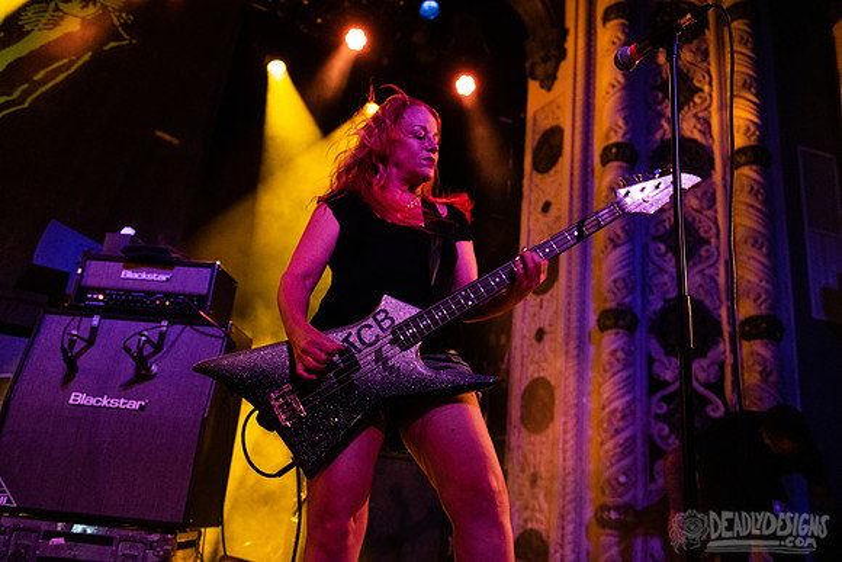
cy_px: 281
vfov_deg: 45.0
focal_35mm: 29
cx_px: 421
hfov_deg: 63.6
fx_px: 678
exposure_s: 1/125
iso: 3200
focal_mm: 29
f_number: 3.2
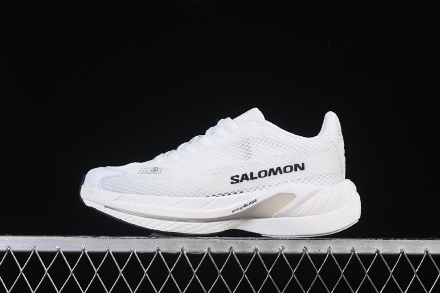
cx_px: 220
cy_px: 146
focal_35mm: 75
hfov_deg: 27.0
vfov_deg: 18.2
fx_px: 917
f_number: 8
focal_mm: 50
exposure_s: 1/100
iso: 160
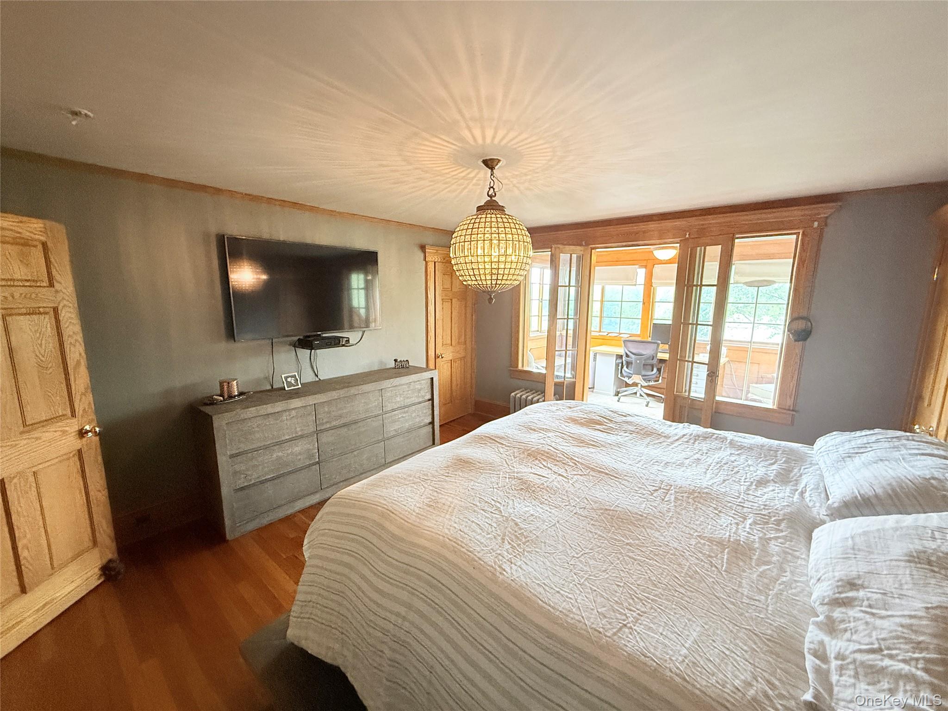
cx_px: 474
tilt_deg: -9.3
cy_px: 356
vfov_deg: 85.7
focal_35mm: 14
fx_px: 383
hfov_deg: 102.1
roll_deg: -0.9
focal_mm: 2.22
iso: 640
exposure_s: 1/60
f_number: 2.2
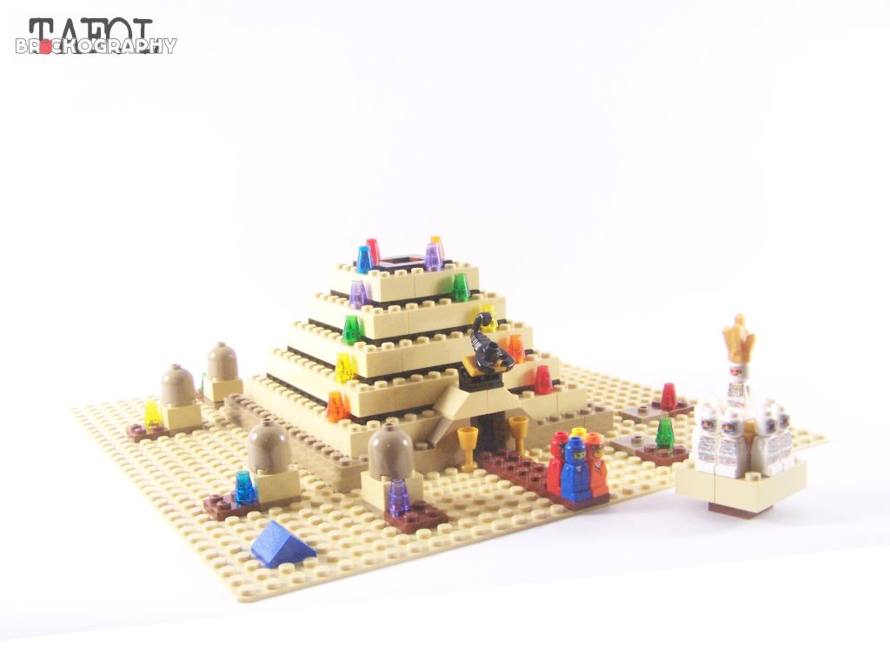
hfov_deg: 49.0
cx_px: 445
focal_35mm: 38
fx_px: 977
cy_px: 334
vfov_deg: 37.7
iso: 400
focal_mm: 6.3
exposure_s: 1/60
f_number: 4
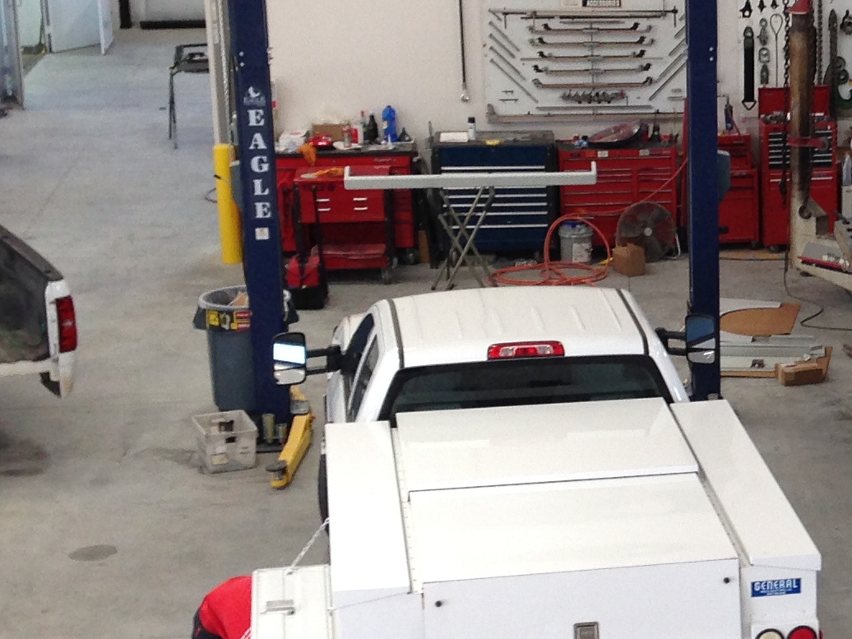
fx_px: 2560
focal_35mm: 104
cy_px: 317
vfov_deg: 14.2
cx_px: 1034
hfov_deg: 17.9
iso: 64
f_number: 2.4
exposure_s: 1/60
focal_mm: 4.12
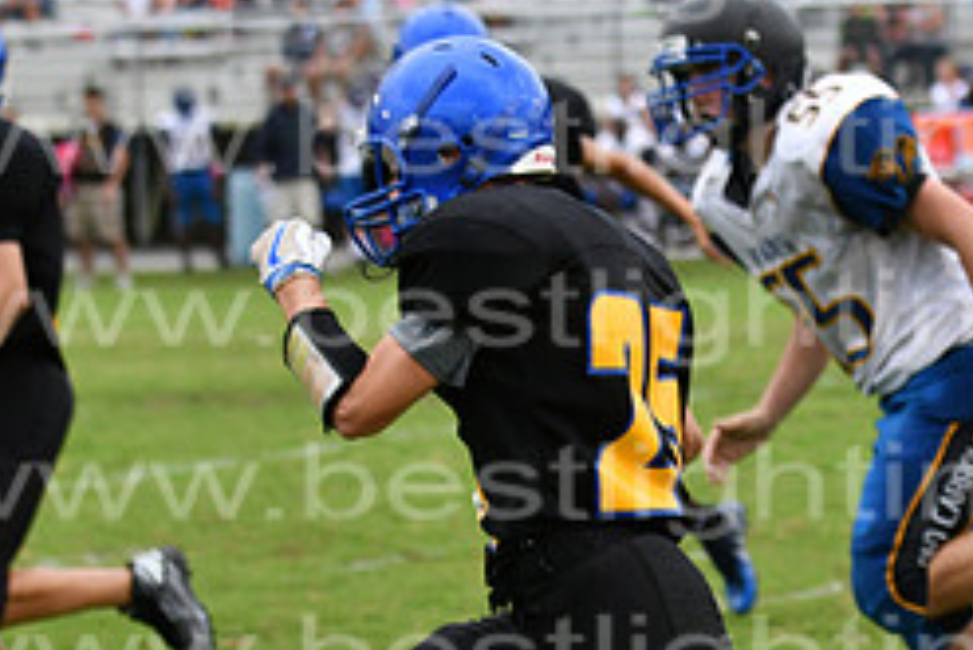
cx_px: 823
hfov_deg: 4.2
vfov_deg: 2.8
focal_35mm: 494
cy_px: 577
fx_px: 13359
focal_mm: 140
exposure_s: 1/2000
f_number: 3.5
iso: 800
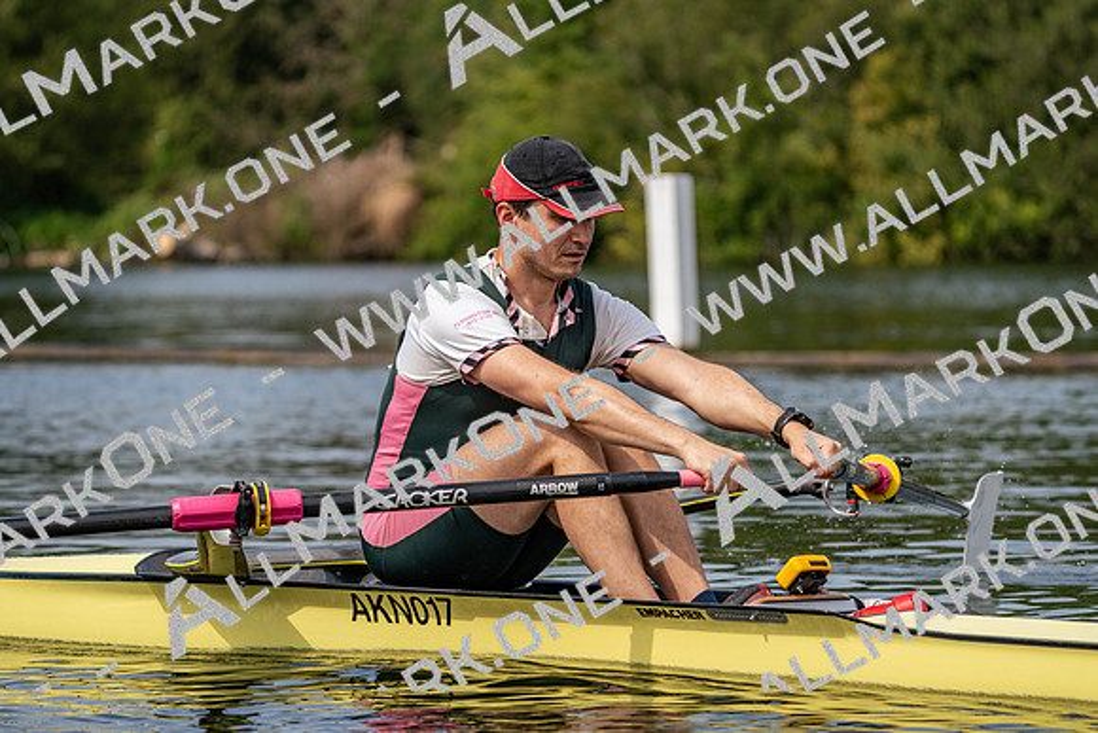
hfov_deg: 10.3
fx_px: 6101
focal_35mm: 200
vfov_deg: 6.9
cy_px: 366
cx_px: 549
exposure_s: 1/1600
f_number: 5.6
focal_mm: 200
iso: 250
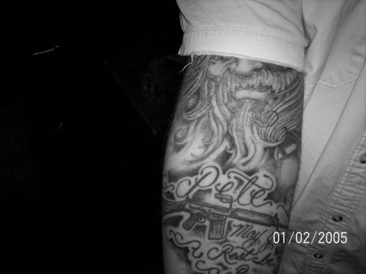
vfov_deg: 39.7
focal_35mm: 36
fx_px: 381
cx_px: 183
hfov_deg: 51.4
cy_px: 137
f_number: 4.5
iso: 140
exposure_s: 1/60
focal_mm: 6
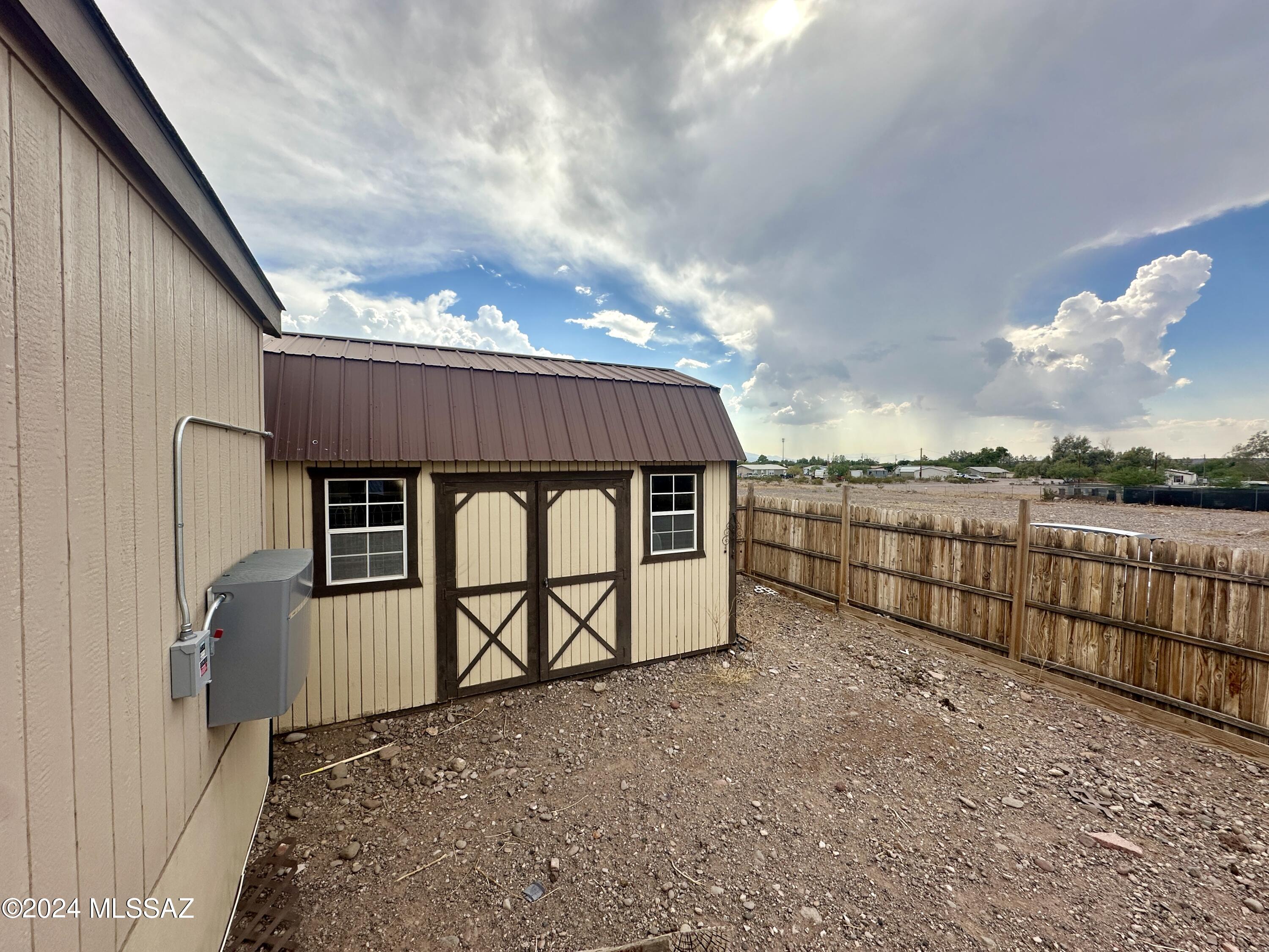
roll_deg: +0.0
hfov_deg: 102.1
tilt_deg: -0.9
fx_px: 513
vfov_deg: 85.7
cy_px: 476
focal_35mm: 14
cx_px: 634
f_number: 2.2
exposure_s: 1/1742
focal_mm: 2.22
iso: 50
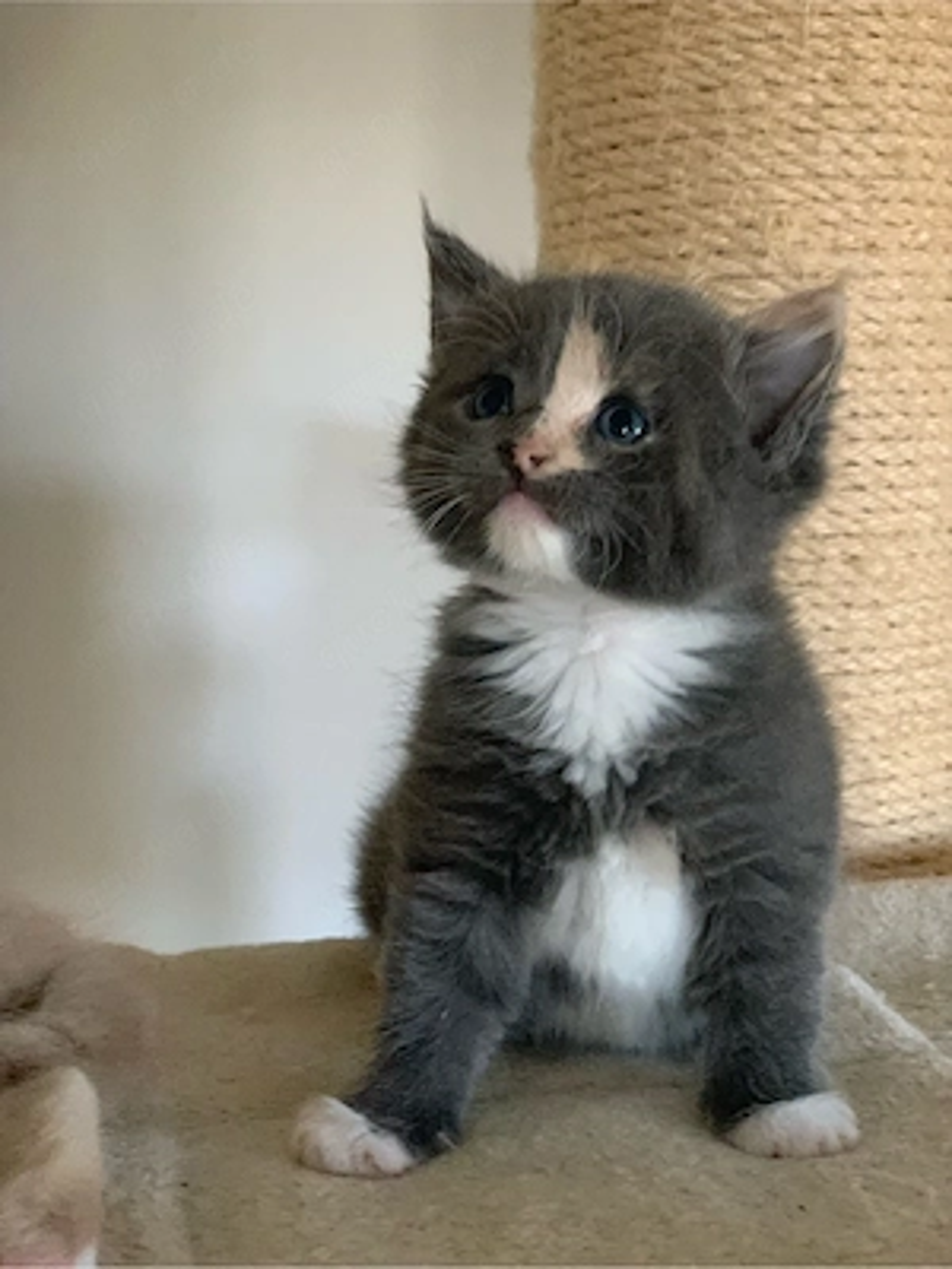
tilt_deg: -5.2
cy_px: 634
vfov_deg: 36.8
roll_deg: +4.3
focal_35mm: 52
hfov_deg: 28.0
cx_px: 476
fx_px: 1907
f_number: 2.4
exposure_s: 1/60
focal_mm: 6
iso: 400
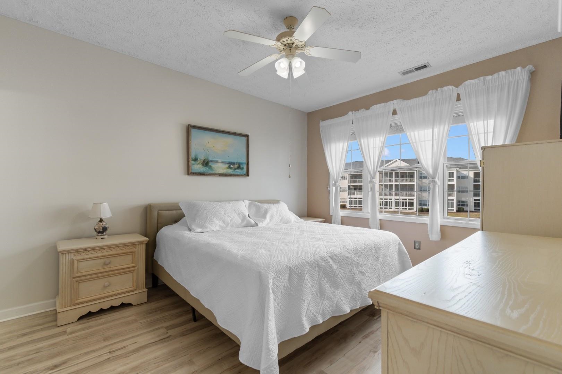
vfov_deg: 77.3
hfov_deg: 100.4
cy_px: 187
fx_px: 234
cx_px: 281
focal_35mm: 15
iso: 100
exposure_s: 1/10
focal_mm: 10
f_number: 4.5
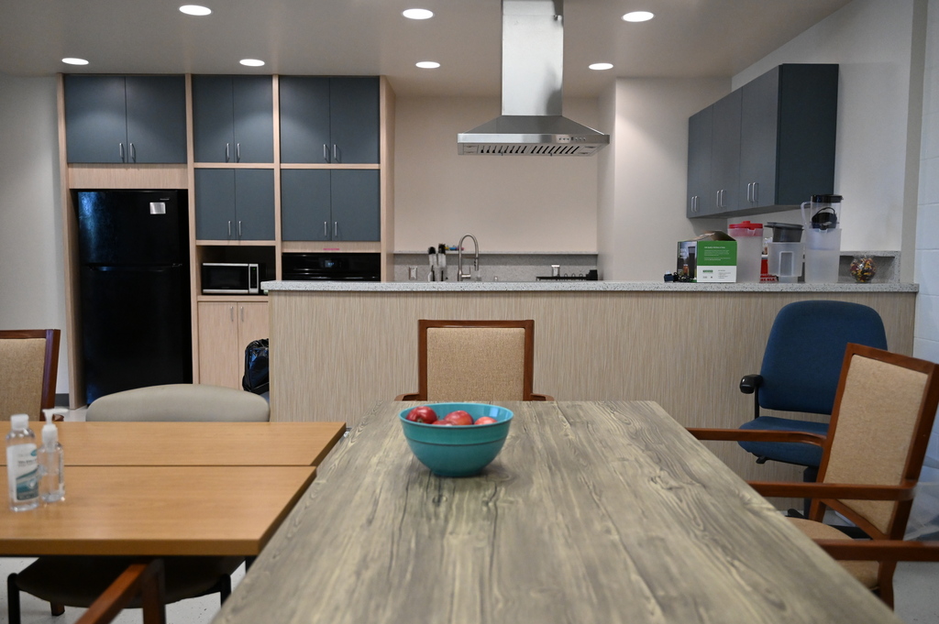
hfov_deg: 61.1
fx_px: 795
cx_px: 470
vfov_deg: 42.9
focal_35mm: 30
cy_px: 312
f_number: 2.8
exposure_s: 1/2000
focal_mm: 30.5
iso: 6400
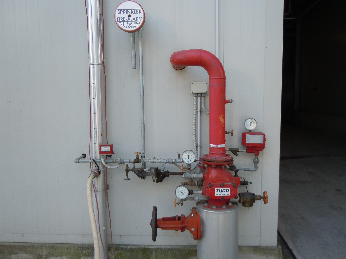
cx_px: 173
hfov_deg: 60.0
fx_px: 300
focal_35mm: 30
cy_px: 130
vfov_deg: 46.8
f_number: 3.5
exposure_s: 1/200
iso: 100
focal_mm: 5.4
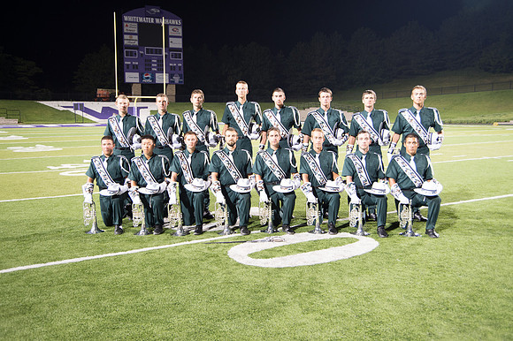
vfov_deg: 35.0
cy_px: 170
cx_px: 256
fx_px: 541
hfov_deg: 50.7
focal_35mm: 38
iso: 1000
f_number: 5
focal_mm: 38
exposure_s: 1/20
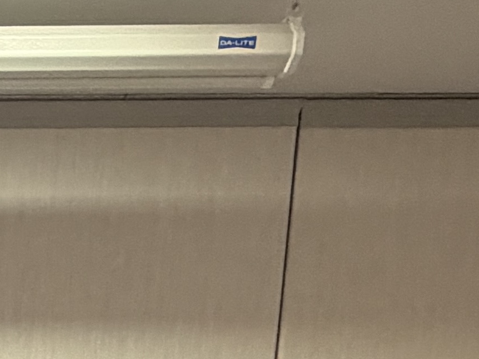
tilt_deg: -8.5
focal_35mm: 65
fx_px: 899
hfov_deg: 20.9
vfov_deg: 15.1
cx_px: -375
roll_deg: -0.6
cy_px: 830
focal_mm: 2.22
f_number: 2.2
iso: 400
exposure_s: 1/60
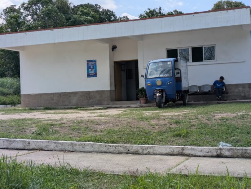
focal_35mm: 51
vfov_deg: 28.6
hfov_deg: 37.5
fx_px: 370
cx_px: 126
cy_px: 94
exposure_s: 1/2725
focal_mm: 5.43
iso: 46
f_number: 1.89
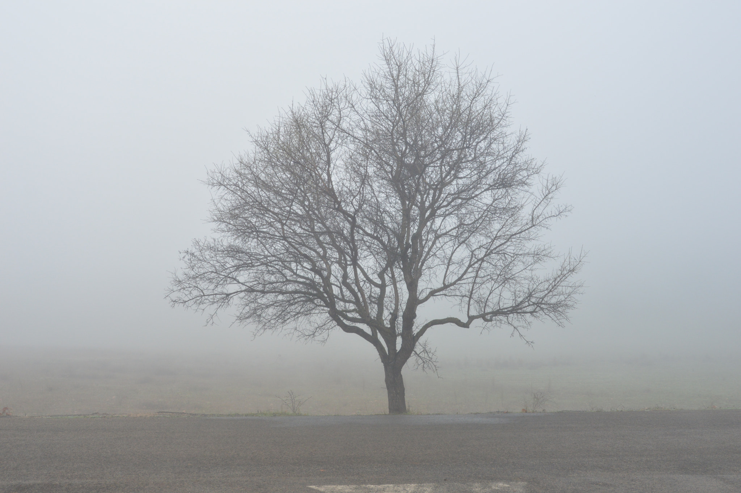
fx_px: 740
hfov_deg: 53.2
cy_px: 246
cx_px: 370
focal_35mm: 36
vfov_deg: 36.8
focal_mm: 24
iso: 400
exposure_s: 1/320
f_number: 8
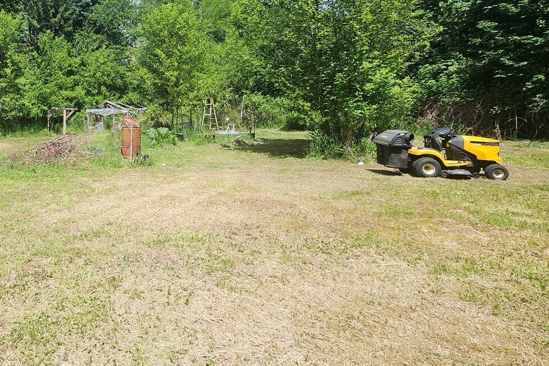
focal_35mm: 22
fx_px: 336
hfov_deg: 72.1
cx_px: 126
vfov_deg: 55.5
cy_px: 109
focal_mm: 2.2
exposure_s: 1/1563
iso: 50
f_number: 2.2
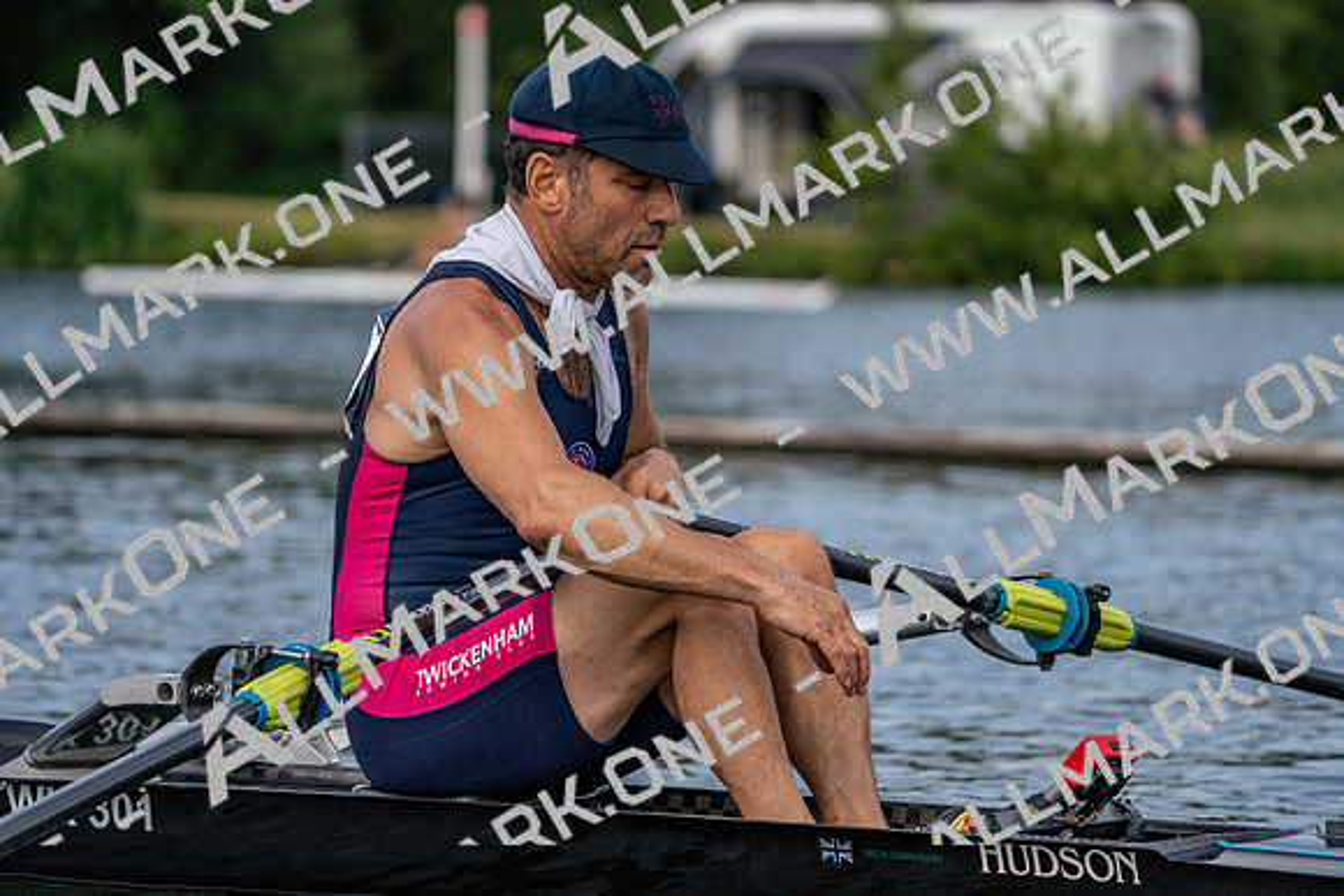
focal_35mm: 236
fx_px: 8812
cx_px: 672
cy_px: 448
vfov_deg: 5.8
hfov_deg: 8.7
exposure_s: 1/1600
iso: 400
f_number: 5.6
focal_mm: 236
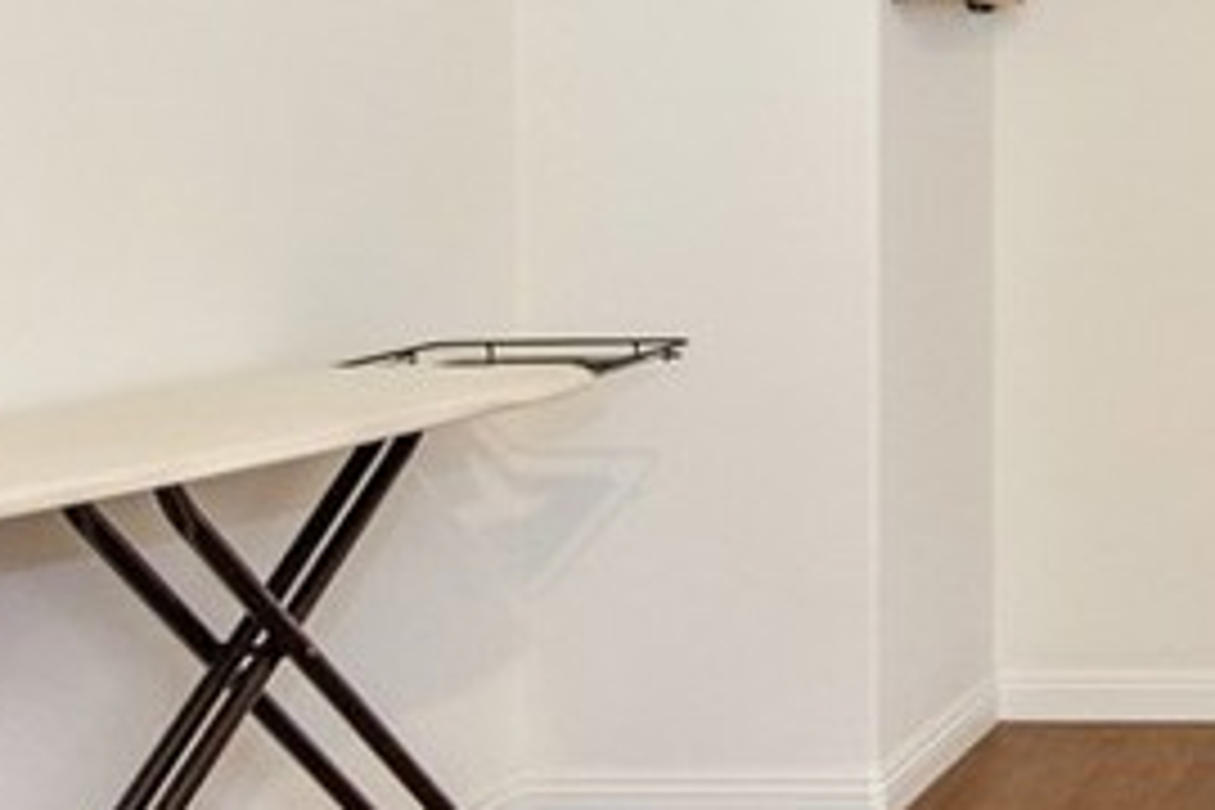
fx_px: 1789
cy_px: 164
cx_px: 1660
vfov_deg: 25.1
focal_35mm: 53
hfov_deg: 28.9
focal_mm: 14
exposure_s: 1/60
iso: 2200
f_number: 2.8
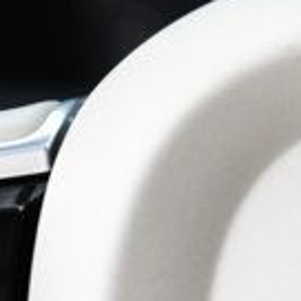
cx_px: -164
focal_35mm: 279
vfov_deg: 6.2
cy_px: 428
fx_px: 2745
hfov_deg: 6.2
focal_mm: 70
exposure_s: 1/320
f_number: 4
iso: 1000
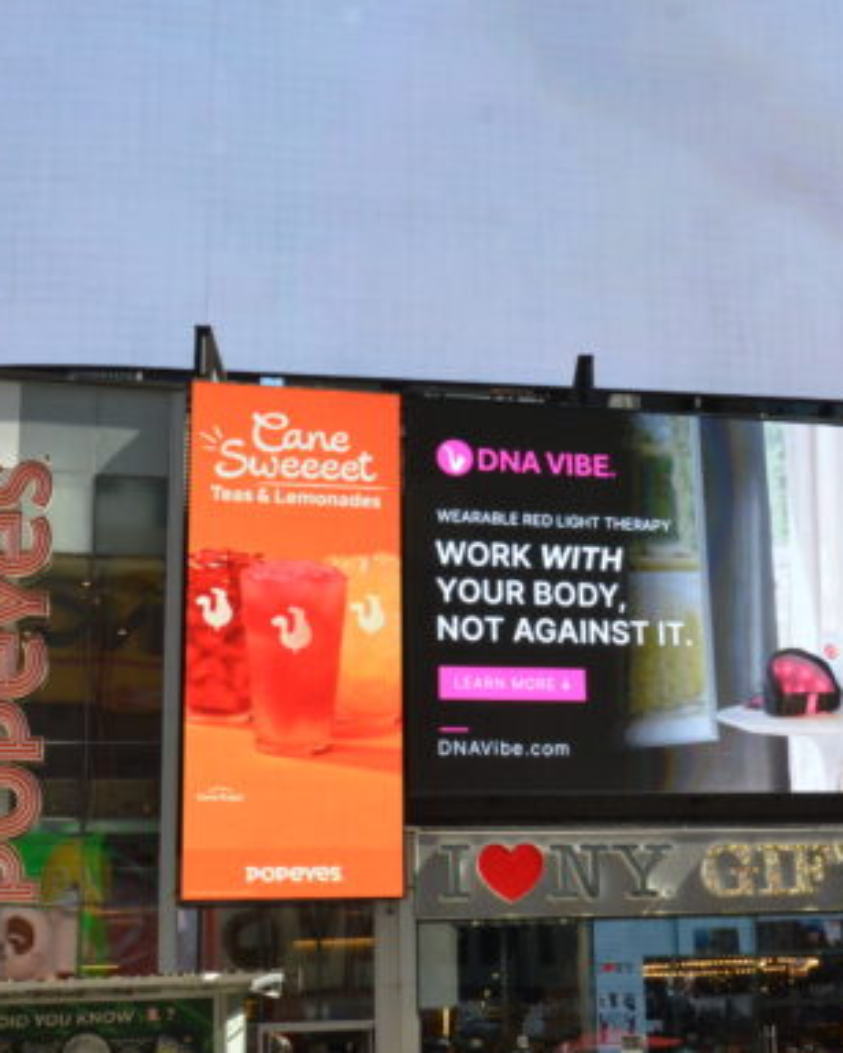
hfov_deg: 25.6
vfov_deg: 32.5
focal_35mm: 58
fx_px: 1806
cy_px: 610
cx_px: 735
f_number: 13
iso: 1600
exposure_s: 1/640
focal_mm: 21
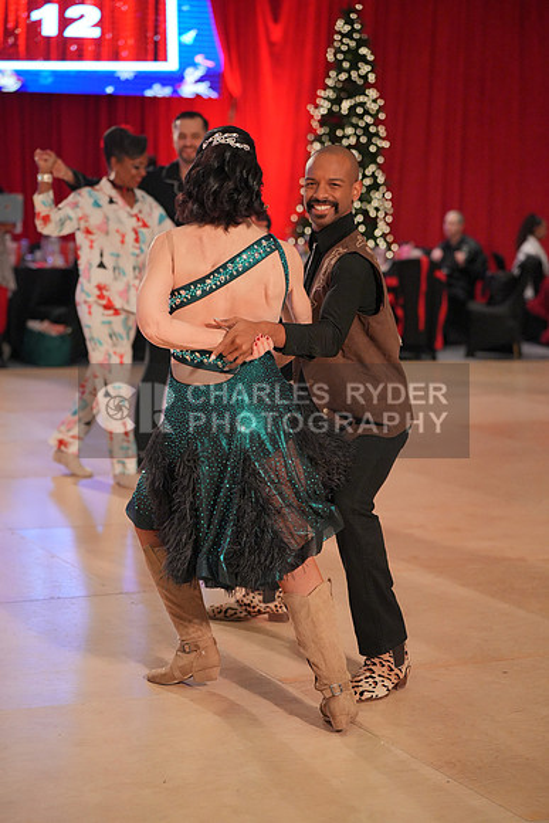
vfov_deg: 26.6
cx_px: 274
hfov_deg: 18.0
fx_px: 1737
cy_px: 412
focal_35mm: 76
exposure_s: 1/400
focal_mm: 76
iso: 3200
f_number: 3.2
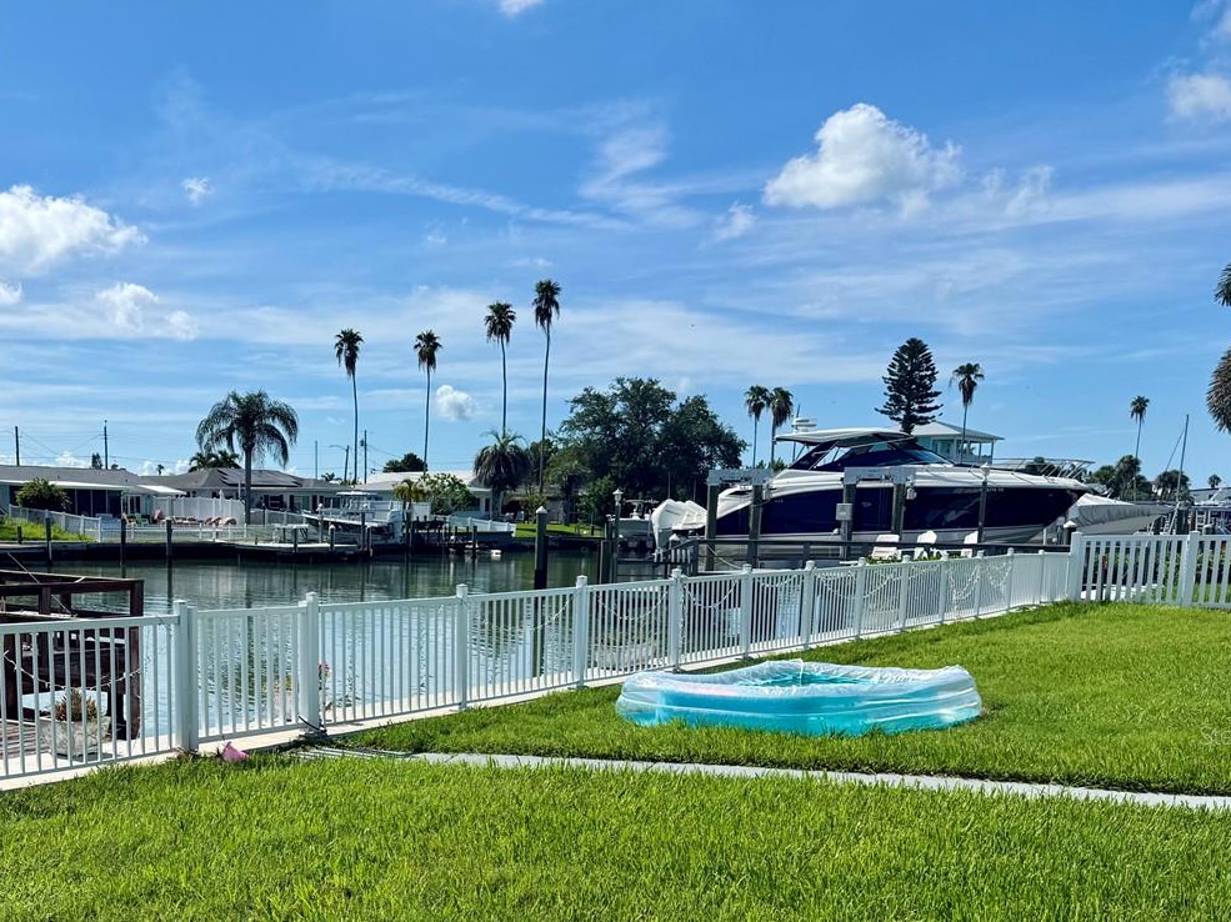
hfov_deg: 46.3
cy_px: 735
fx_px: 1386
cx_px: 317
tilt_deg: -7.8
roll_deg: -0.9
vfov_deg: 35.6
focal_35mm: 39
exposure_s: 1/7353
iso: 80
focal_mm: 6.76
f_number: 1.78
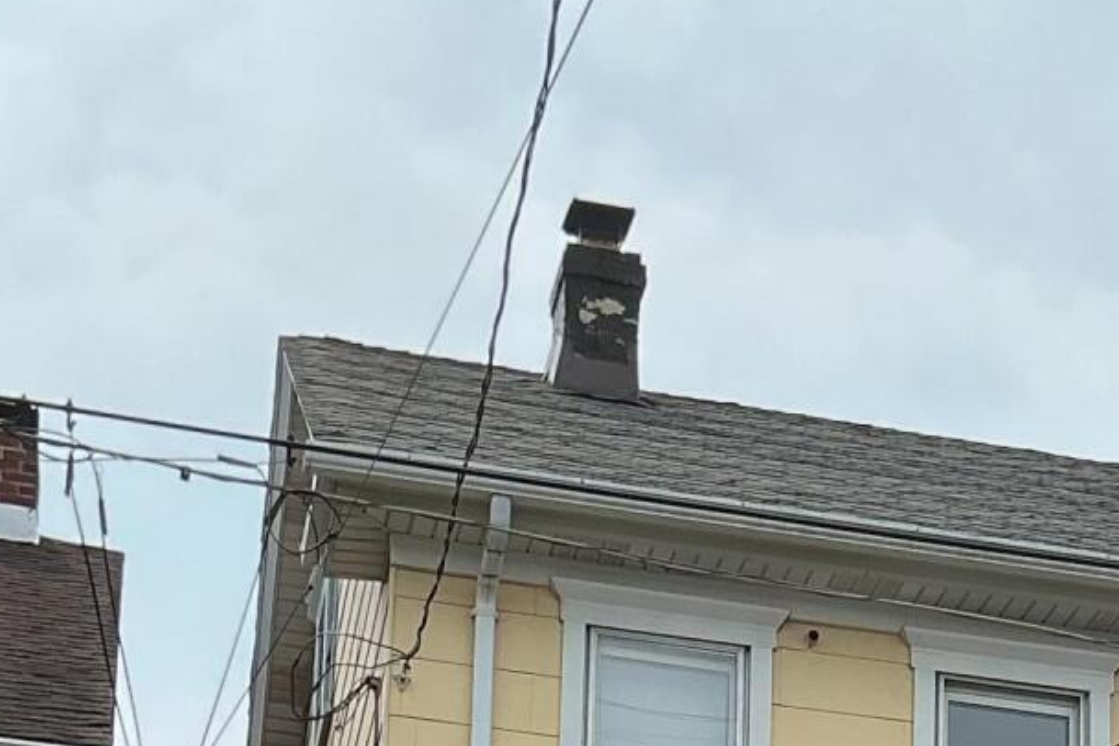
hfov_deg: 20.4
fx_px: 3077
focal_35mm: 99
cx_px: 886
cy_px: 1461
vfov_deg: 12.3
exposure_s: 1/1055
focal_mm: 3
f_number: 1.8
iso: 25
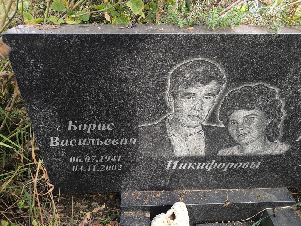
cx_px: 150
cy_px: 113
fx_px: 217
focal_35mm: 25
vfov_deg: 54.9
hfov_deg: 69.4
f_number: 1.7
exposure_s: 1/60
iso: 50
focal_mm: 4.71
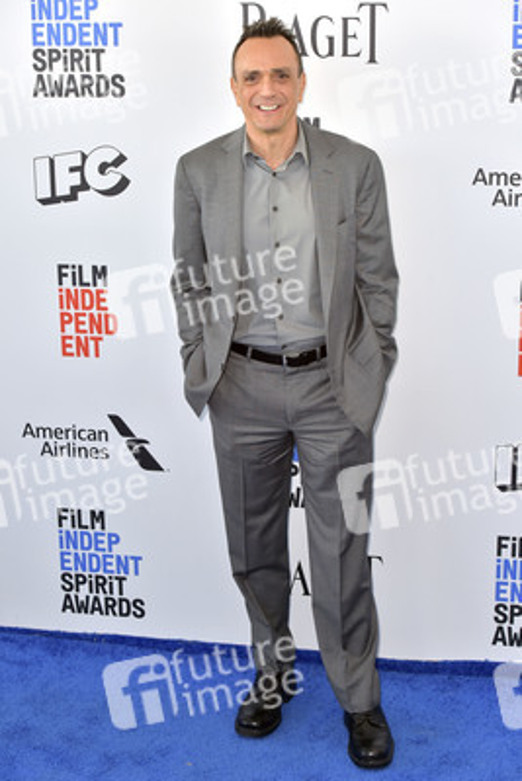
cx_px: 261
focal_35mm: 70
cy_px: 390
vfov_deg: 28.8
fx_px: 1521
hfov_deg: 19.5
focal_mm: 70
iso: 500
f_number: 6.3
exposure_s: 1/320
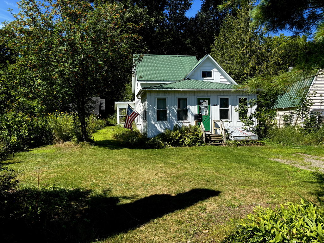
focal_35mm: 26
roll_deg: +1.5
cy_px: 122
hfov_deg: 67.3
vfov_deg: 53.1
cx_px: 162
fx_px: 243
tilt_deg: -0.9
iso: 50
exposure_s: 1/1984
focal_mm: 5.96
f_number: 1.6
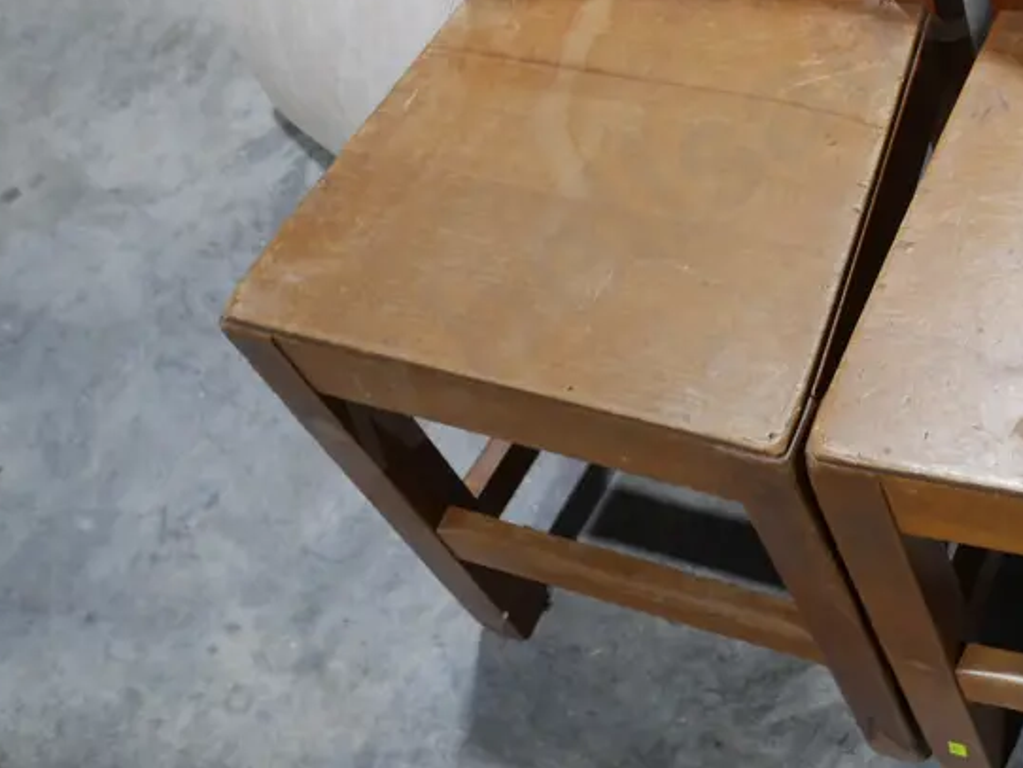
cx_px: 879
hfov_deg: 34.5
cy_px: 44
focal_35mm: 53
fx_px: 1567
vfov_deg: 26.4
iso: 200
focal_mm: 14
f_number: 3.5
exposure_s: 1/60
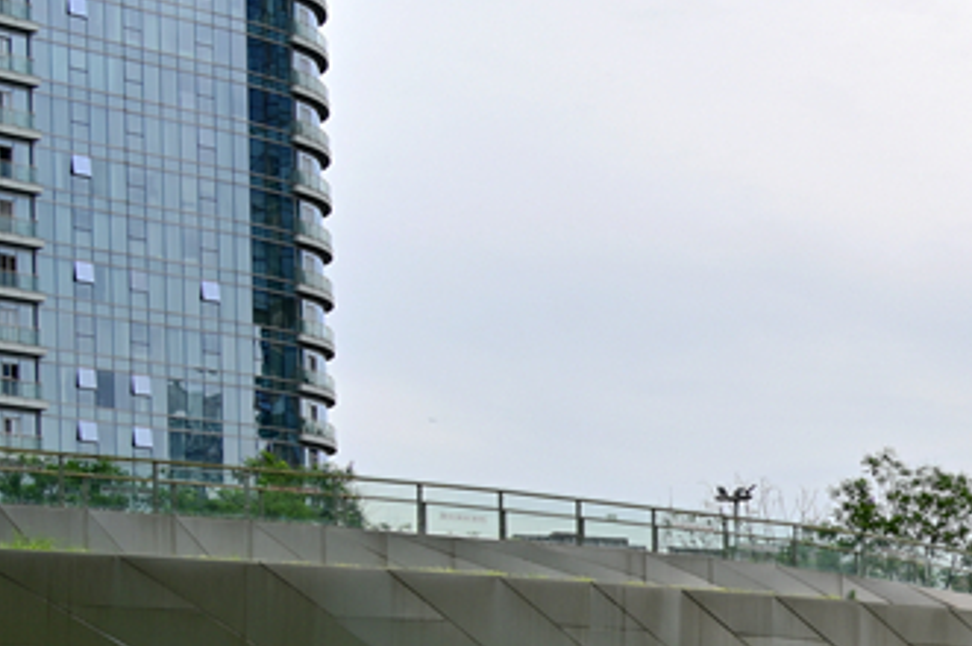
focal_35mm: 98
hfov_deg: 17.7
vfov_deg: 13.3
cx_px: 1636
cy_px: 896
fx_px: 2643
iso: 100
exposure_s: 1/100
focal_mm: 27
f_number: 8
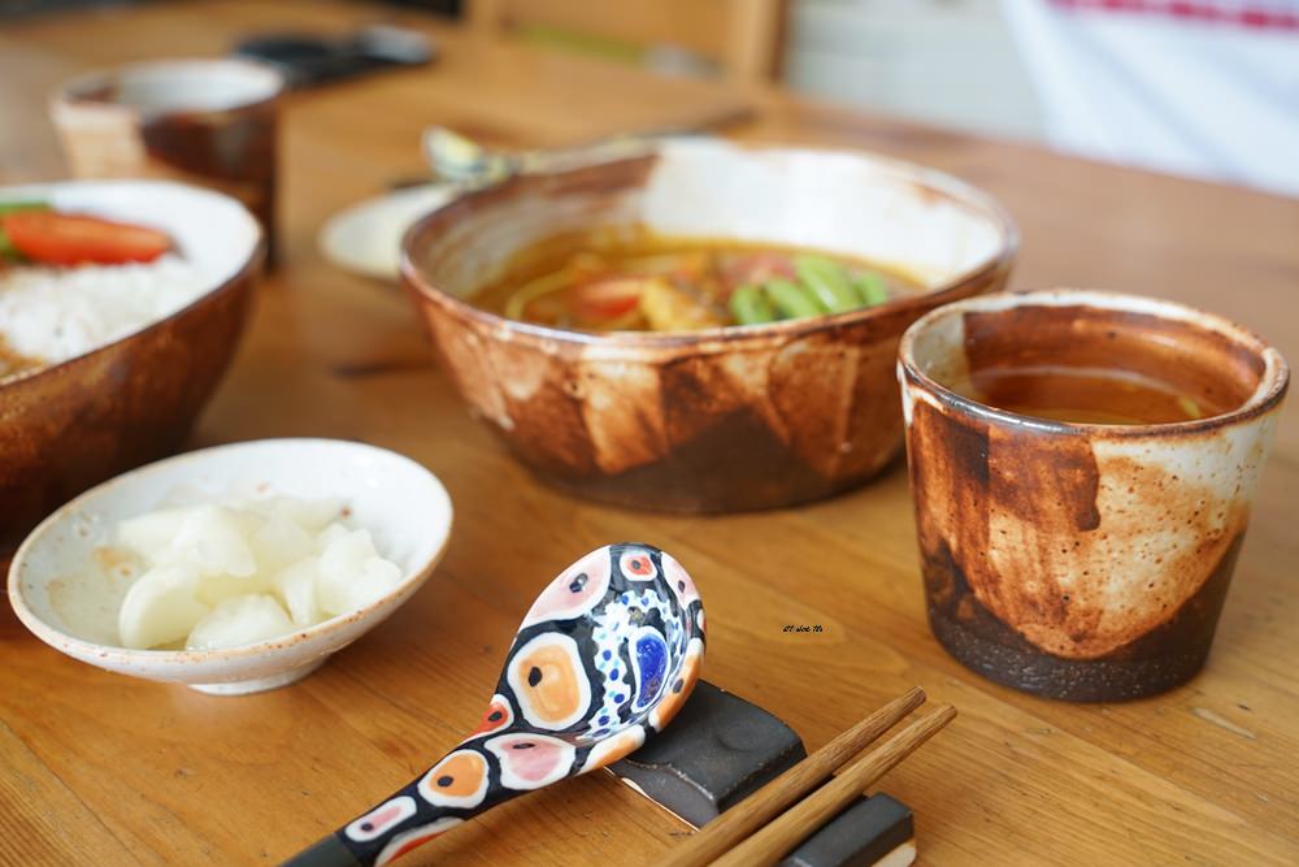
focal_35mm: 36
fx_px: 1299
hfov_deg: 53.1
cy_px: 434
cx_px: 650
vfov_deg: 36.9
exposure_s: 1/60
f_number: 4
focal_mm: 36
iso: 250
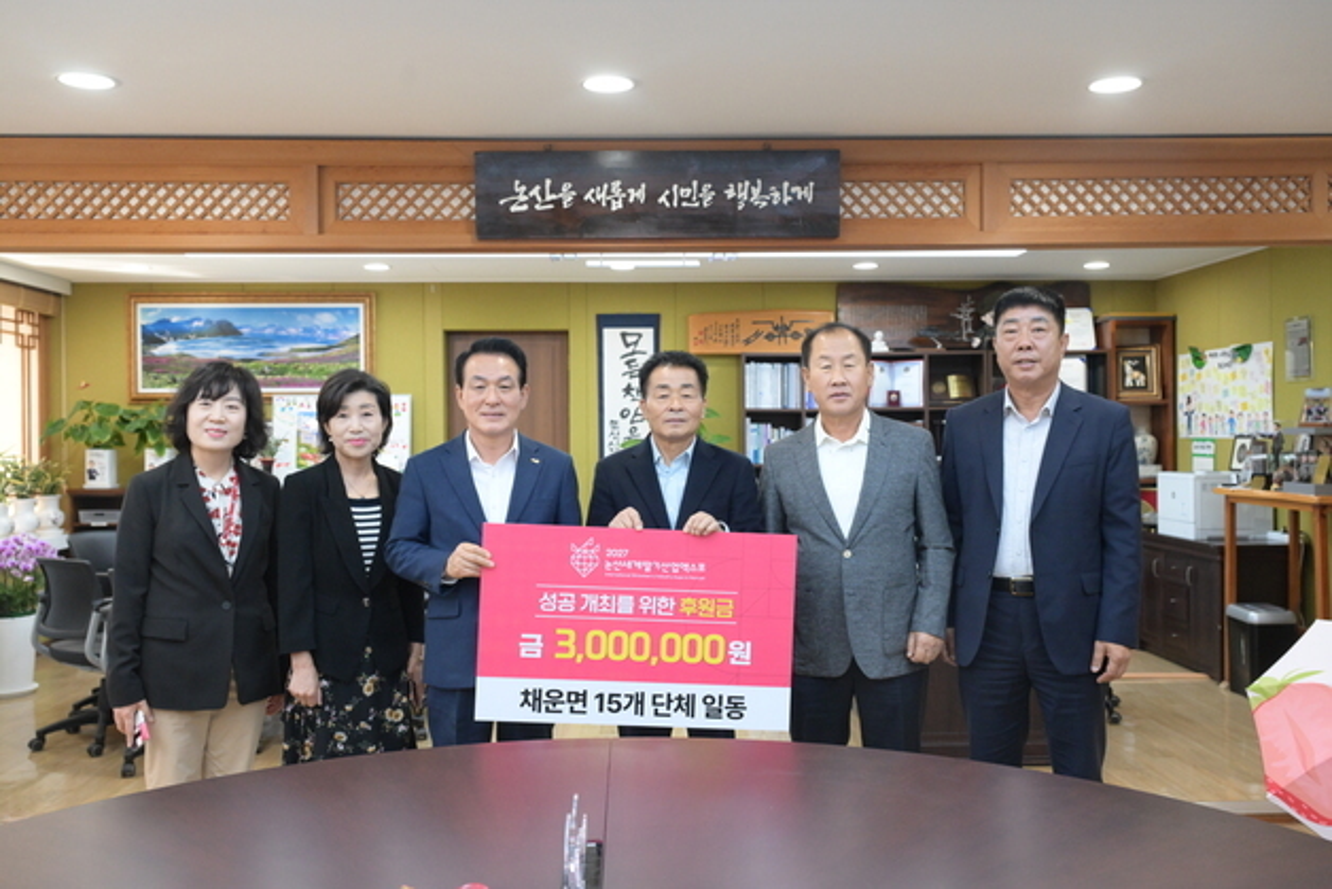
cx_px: 666
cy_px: 444
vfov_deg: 41.1
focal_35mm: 32
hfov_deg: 58.7
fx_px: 1184
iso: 4000
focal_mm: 32
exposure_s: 1/250
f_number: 5
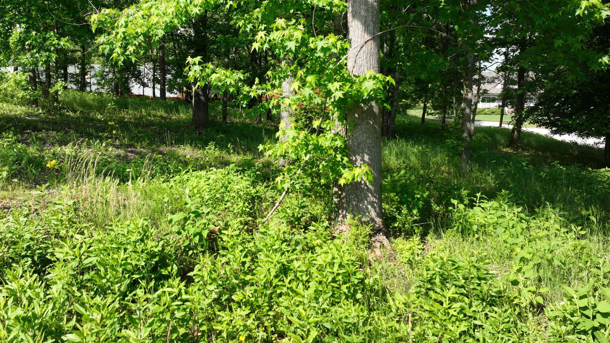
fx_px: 582
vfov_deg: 32.8
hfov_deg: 55.2
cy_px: 163
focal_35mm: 36
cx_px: 276
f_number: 2.8
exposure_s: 1/1000
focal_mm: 12.29
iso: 100
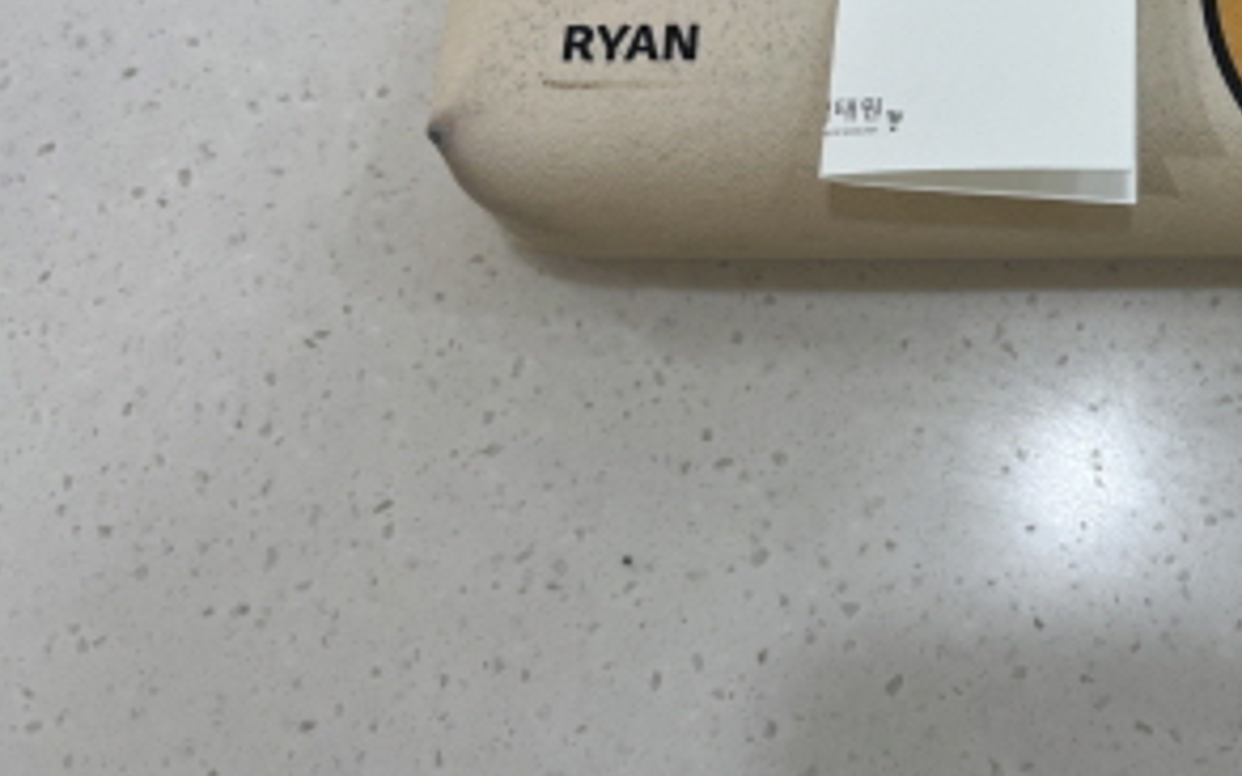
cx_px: 1051
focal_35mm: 47
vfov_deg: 26.5
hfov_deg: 40.3
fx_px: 1591
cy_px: 78
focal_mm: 5.1
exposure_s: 1/120
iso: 50
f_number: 1.6
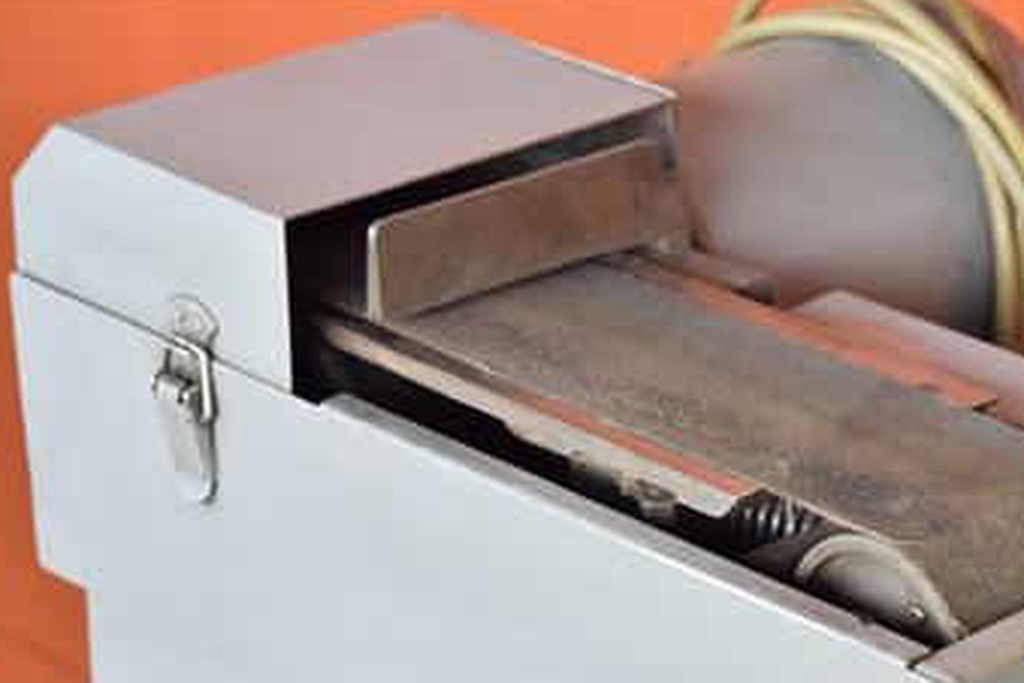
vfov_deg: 11.2
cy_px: 493
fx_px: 3462
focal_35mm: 122
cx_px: 713
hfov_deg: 16.8
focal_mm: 55
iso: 1250
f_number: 6.3
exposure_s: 1/100
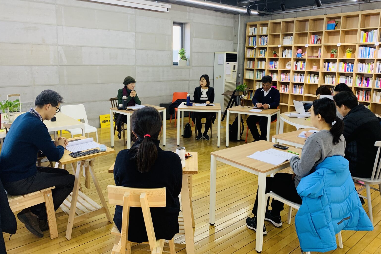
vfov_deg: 46.3
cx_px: 190
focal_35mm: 28
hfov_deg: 65.5
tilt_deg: -8.0
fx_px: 296
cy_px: 109
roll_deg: -1.0
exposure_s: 1/60
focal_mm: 4.25
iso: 125
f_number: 1.8
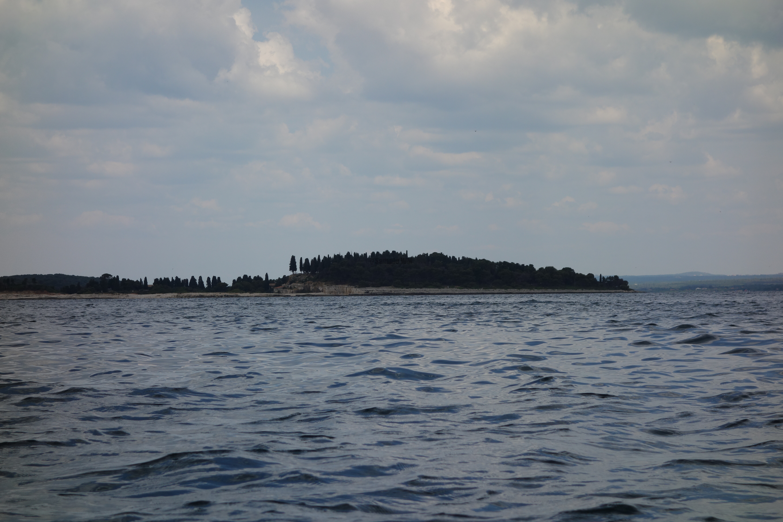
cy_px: 261
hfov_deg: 20.4
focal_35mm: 100
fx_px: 2175
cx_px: 392
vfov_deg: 13.7
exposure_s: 1/800
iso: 125
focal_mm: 37.1
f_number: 5.6
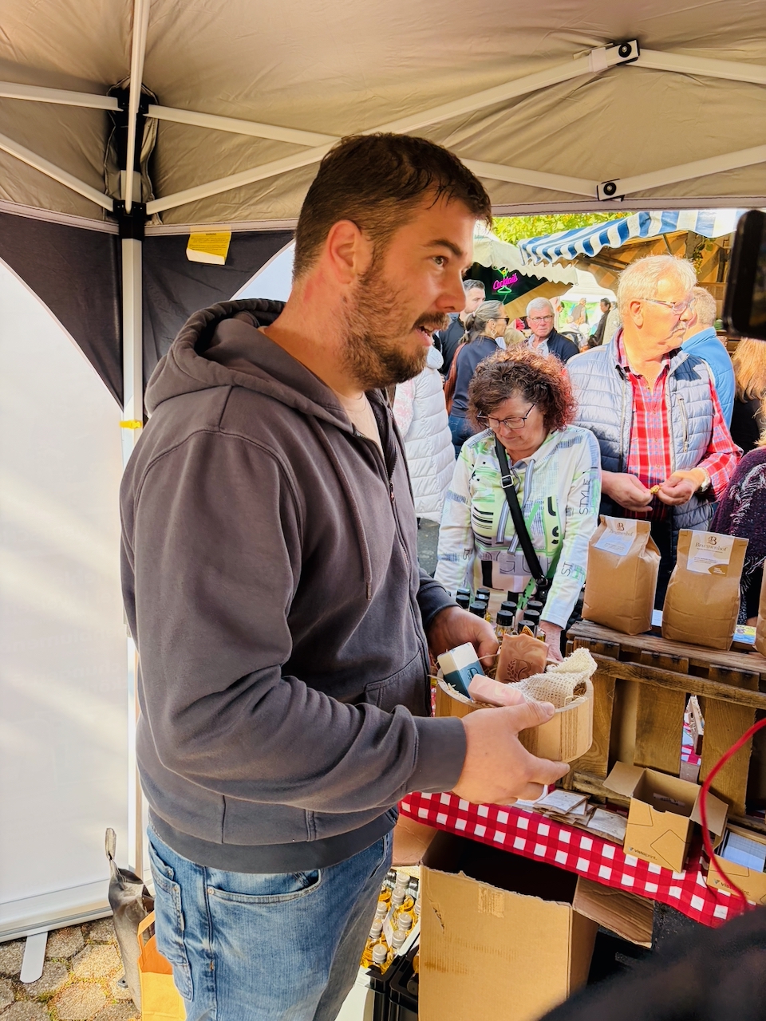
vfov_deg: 67.3
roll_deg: -2.5
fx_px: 767
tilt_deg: -14.8
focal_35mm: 26
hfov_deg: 53.1
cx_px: 383
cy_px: 510
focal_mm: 5.96
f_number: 1.6
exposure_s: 1/238
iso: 50
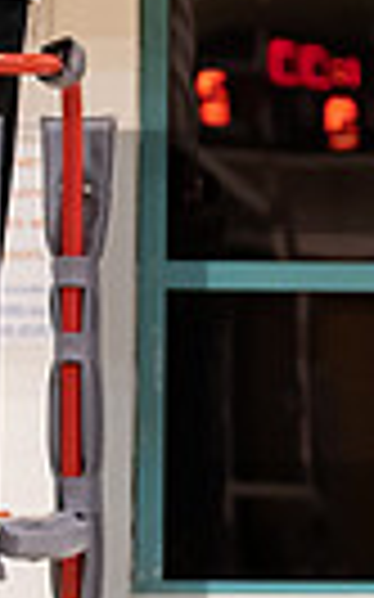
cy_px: 165
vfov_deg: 4.1
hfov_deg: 2.6
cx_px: 863
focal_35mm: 511
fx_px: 8343
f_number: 1.2
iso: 800
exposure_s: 1/1600
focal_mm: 50
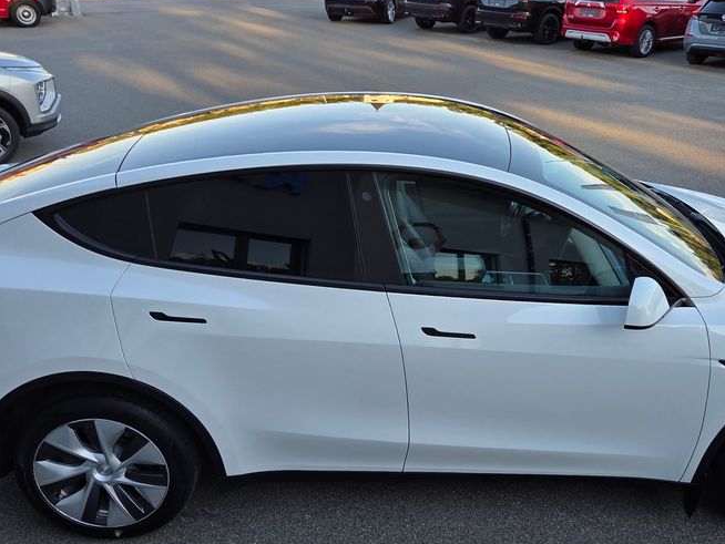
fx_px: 754
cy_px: 252
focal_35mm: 36
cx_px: 442
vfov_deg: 39.7
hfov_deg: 50.9
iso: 80
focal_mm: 5.4
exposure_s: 1/1058
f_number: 1.8
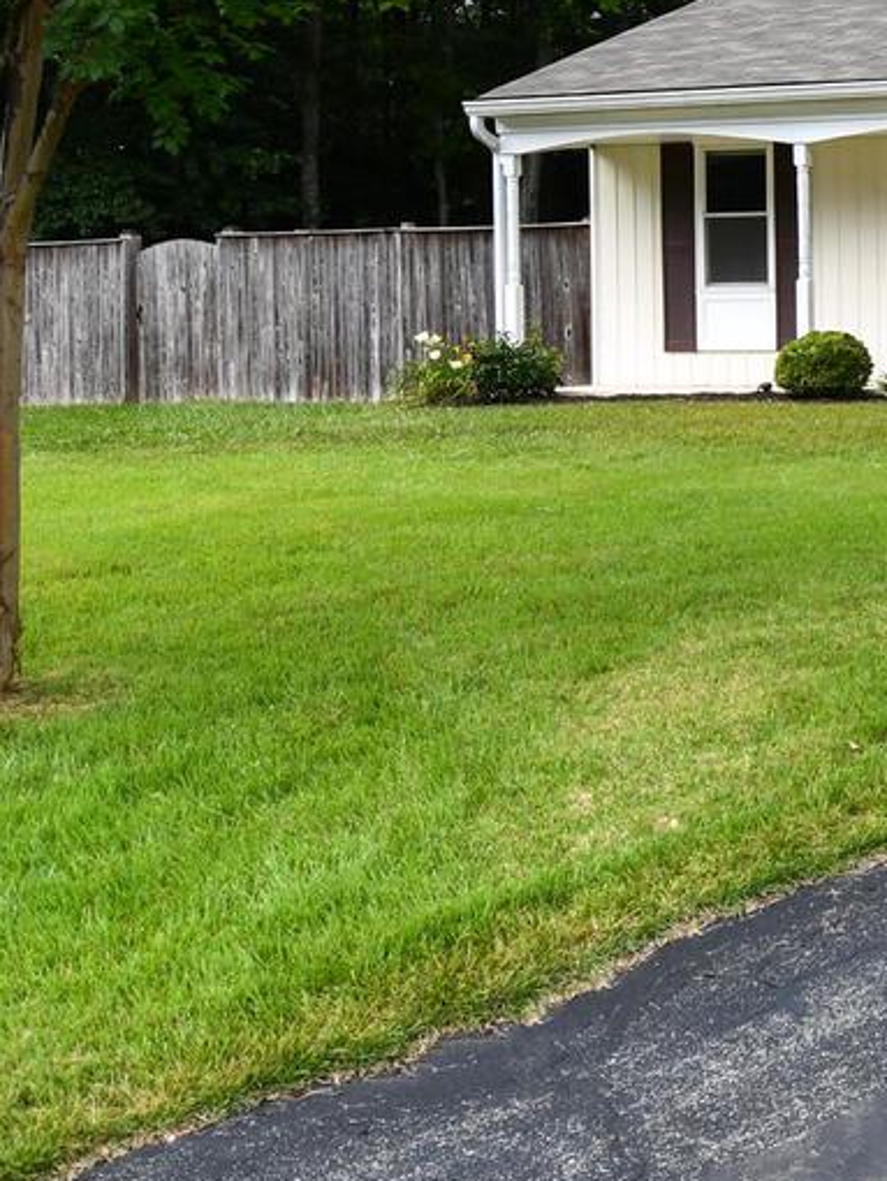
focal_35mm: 57
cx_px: 1369
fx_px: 1946
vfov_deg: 33.2
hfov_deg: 21.2
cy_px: 322
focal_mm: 14
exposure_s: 1/250
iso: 200
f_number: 6.3
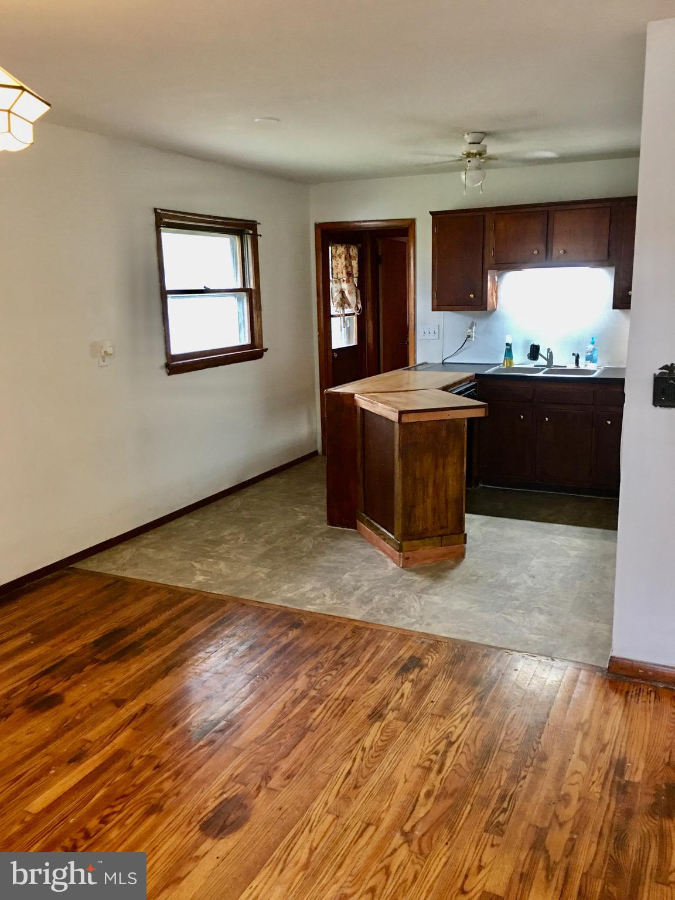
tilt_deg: -12.0
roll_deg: +0.9
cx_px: 338
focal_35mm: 29
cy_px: 450
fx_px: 754
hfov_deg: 48.2
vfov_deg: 61.7
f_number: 2.2
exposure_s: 1/10
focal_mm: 4.15
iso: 100
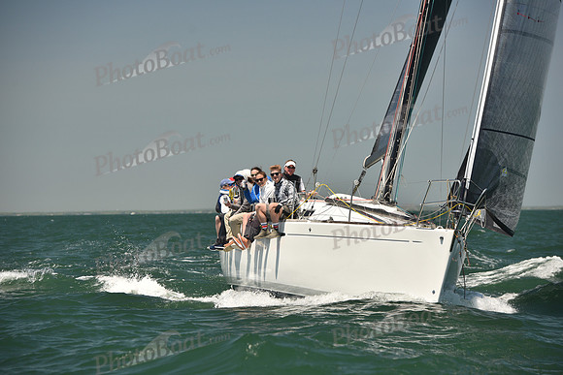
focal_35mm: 145
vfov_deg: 9.5
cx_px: 282
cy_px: 188
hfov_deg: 14.2
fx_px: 2268
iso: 250
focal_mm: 145
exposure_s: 1/800
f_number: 5
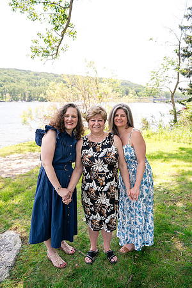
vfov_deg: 73.7
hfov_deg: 53.1
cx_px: 96
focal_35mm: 24
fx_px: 192
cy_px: 144
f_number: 3.2
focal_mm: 24
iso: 200
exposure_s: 1/250
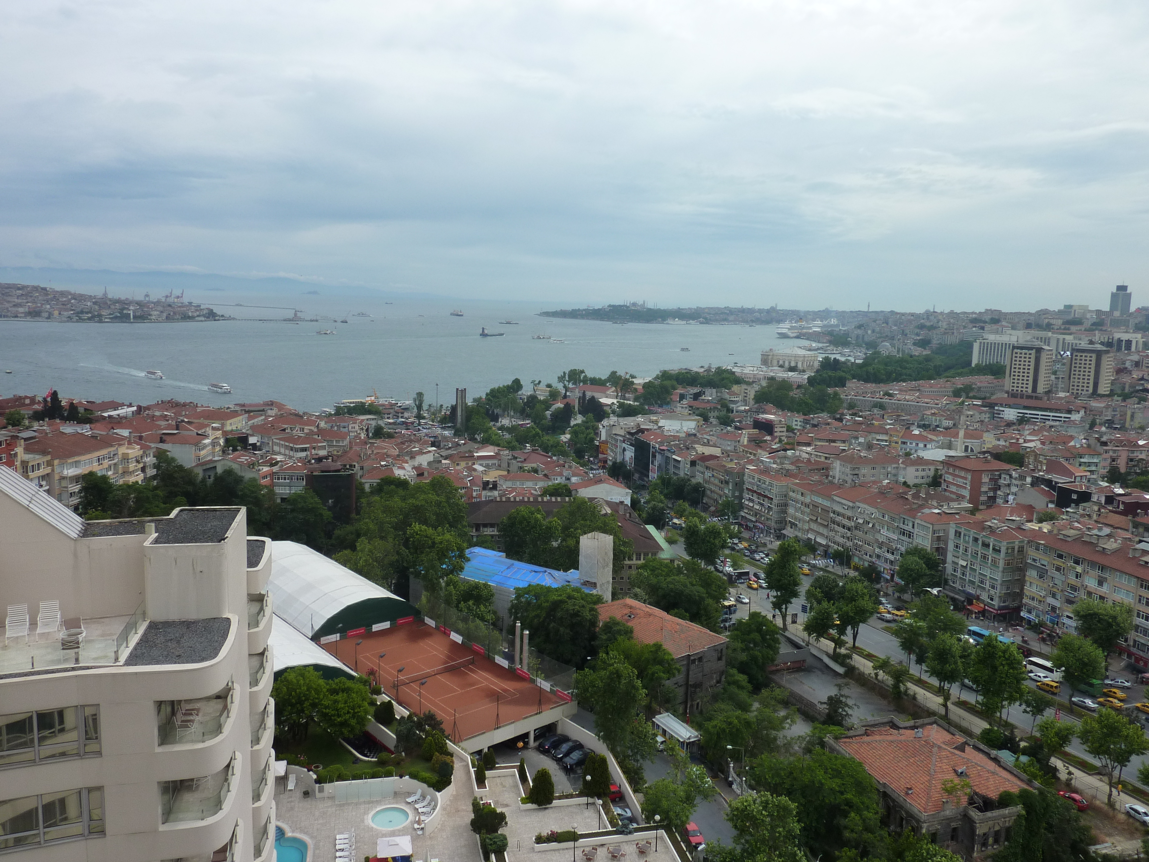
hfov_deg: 69.4
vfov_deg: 54.9
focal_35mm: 25
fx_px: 830
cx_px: 574
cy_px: 431
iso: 125
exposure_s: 1/500
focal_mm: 4.1
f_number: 5
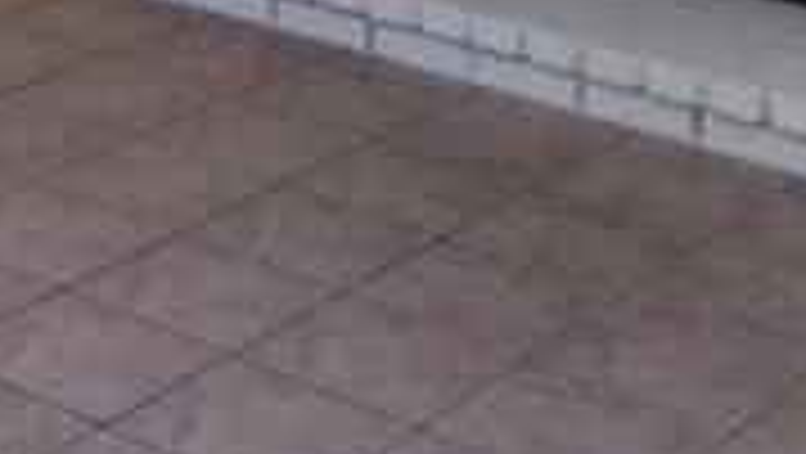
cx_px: -81
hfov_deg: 18.2
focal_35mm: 113
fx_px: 2417
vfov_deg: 9.9
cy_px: -490
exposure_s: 1/30
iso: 64
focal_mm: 4.15
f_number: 2.2
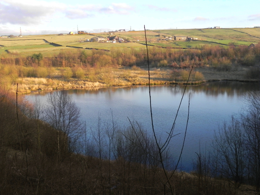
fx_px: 278
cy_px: 98
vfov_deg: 38.7
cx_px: 130
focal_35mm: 37
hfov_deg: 50.1
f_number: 4
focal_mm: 6.6
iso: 160
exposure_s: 1/240
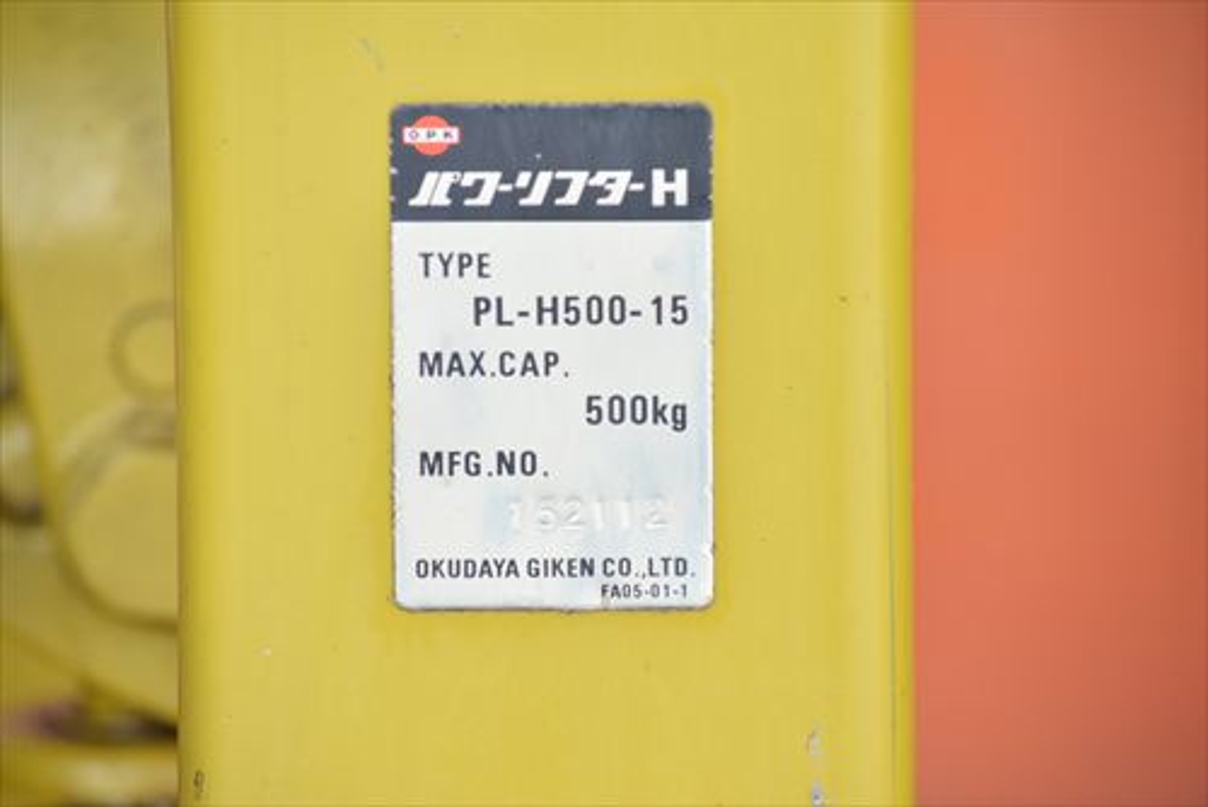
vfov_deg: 6.1
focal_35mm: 225
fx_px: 7554
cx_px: 604
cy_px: 404
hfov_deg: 9.1
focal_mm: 150
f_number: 6.3
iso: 1250
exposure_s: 1/250
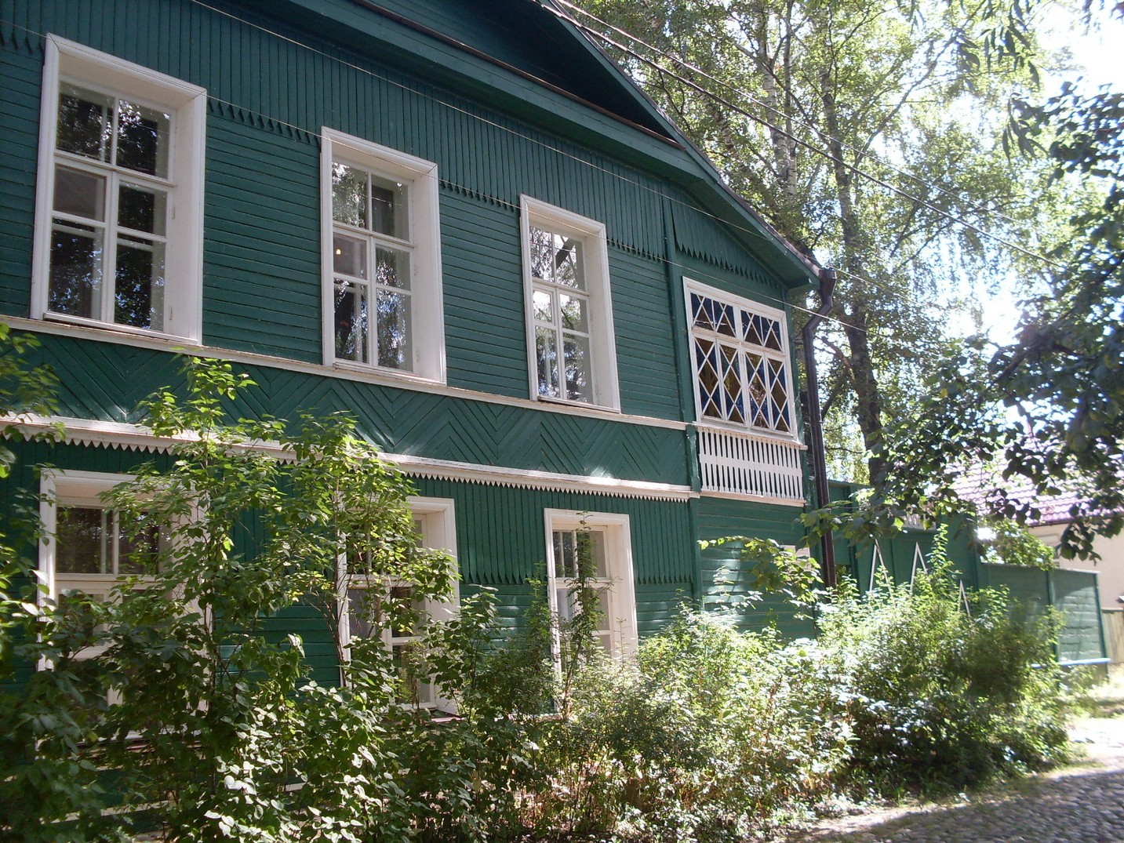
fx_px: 1234
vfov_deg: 37.7
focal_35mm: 38
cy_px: 422
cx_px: 562
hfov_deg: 49.0
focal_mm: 6.3
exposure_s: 1/125
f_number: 2.8
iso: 80
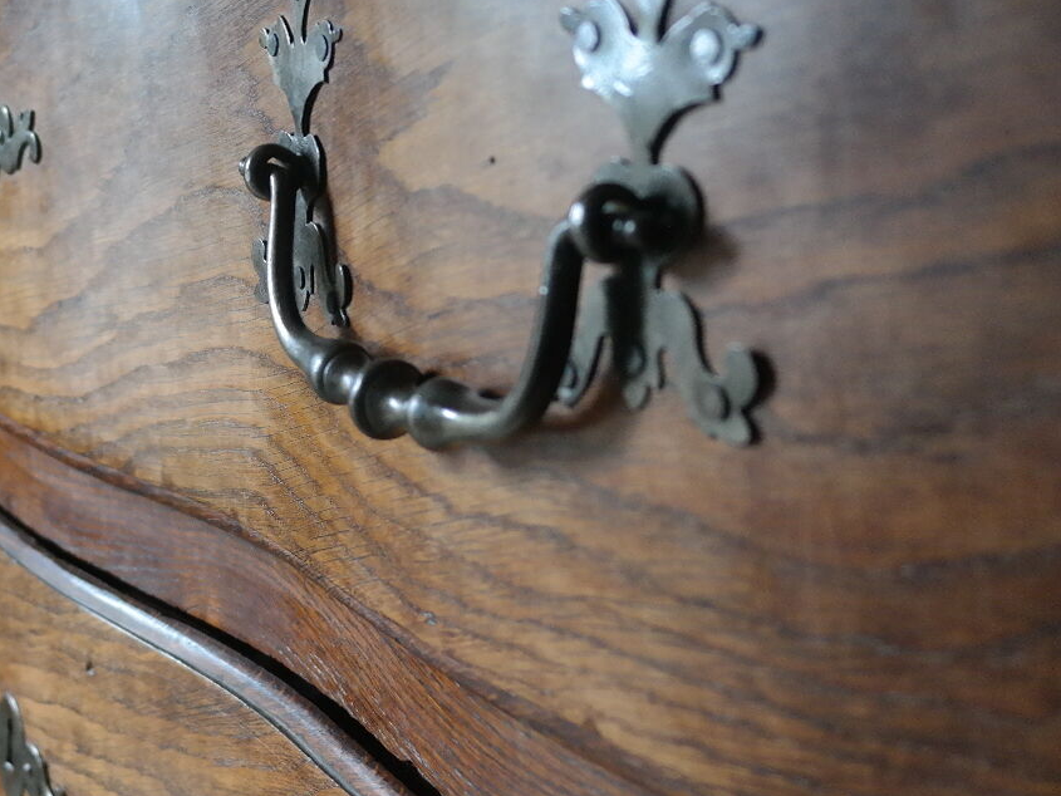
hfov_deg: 31.8
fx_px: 1809
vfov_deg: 24.8
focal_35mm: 59
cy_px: 407
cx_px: 198
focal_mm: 20
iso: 1600
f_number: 3.5
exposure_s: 1/40
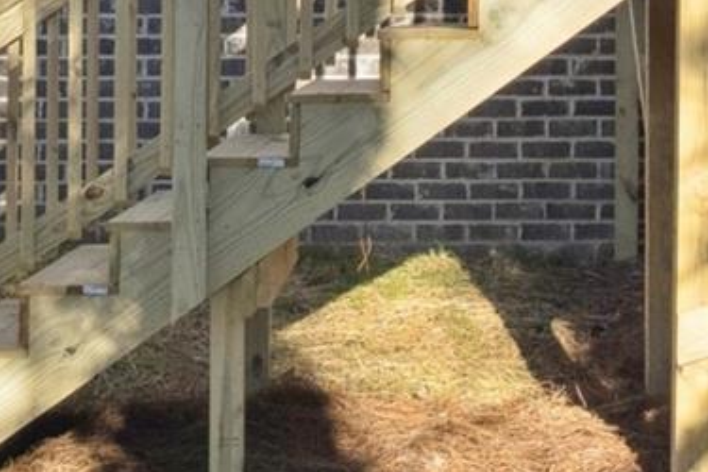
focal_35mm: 120
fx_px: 2360
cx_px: 498
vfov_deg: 10.6
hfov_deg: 17.0
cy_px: -439
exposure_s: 1/100
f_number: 2.8
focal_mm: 8.4
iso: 100
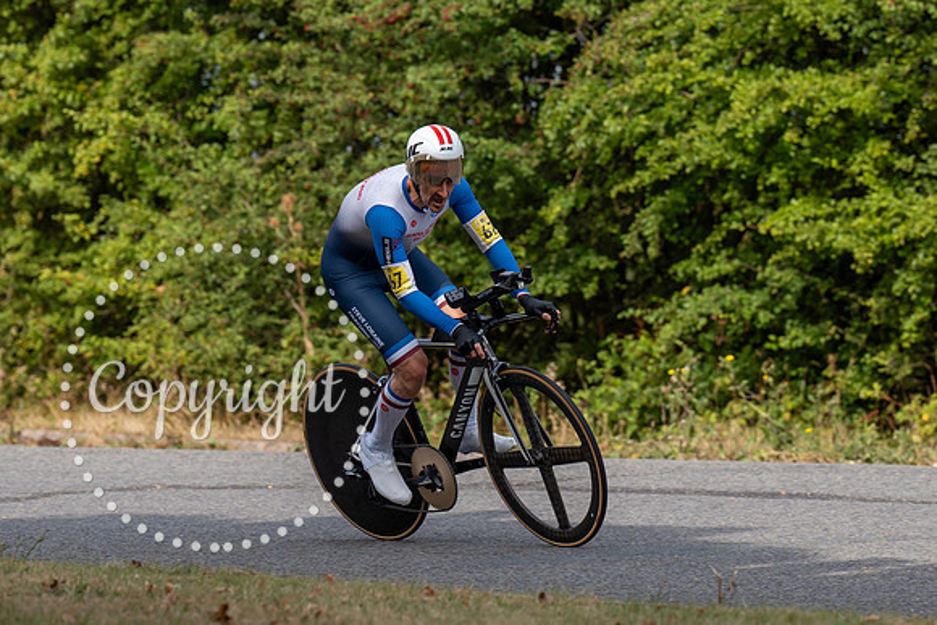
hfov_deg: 6.5
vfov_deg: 4.3
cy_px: 282
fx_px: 8259
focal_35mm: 317
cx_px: 464
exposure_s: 1/1000
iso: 125
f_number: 4
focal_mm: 180
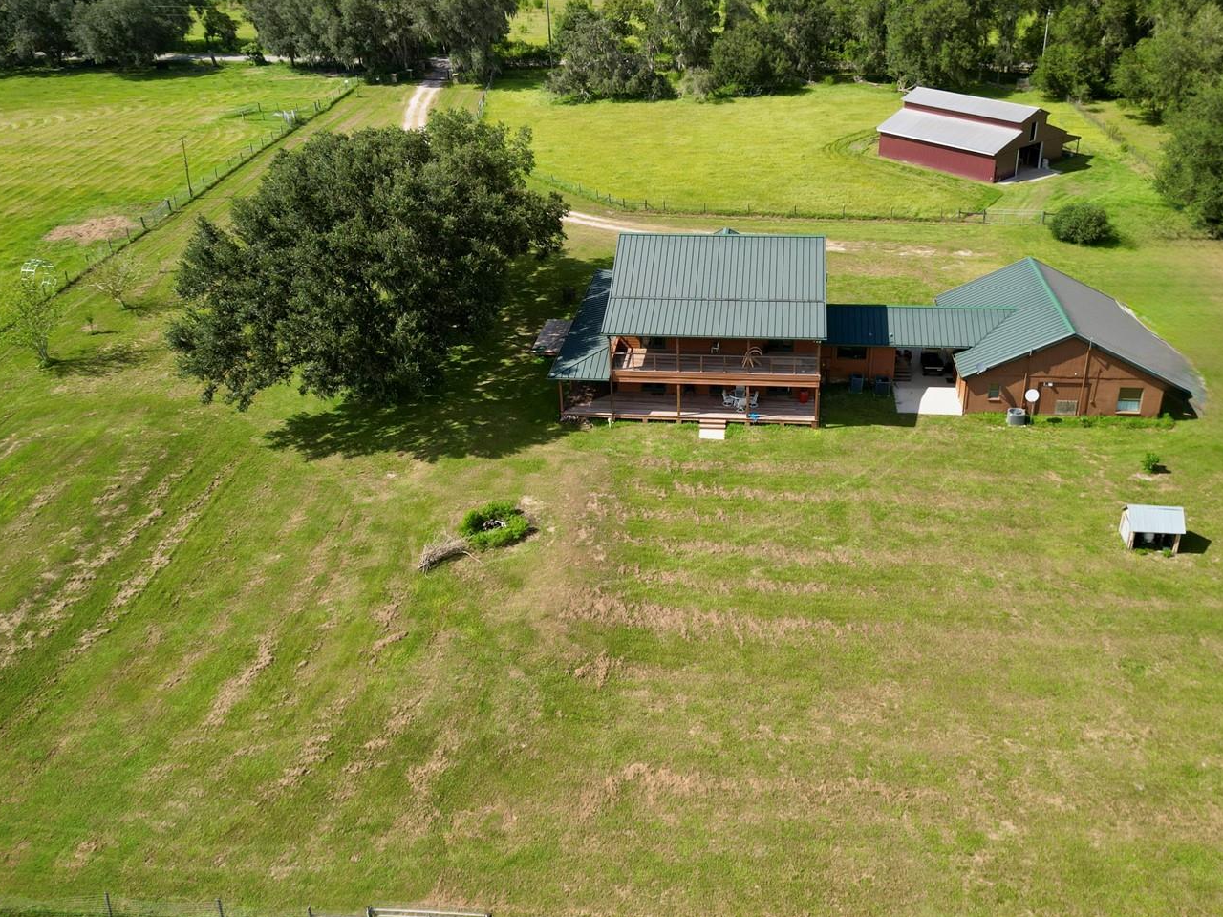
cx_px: 677
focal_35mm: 30
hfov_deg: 59.8
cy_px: 386
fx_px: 1060
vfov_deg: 46.6
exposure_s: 1/800
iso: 100
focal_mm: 6.72
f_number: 1.7
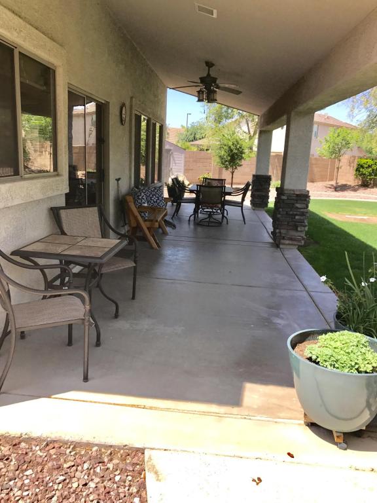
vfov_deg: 63.4
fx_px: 407
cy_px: 252
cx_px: 188
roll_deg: -3.0
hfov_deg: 49.7
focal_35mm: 28
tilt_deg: -13.5
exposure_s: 1/1008
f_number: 1.8
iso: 20
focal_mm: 3.99
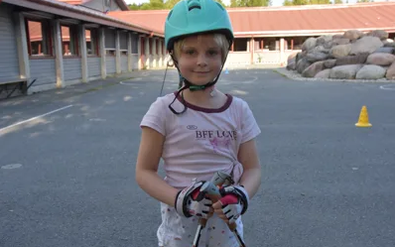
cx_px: 198
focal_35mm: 40
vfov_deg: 32.0
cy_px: 130
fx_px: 431
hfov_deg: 49.3
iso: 800
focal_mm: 26
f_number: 8
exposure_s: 1/500
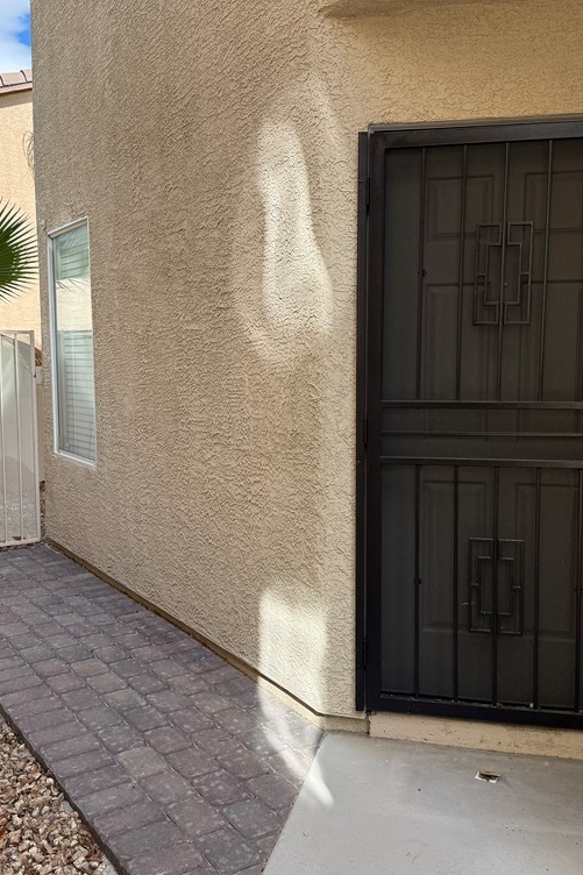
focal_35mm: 34
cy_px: 444
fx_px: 826
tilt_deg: -5.4
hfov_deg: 38.8
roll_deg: +0.1
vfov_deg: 55.8
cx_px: 321
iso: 100
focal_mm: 6.76
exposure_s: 1/1337
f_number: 1.78
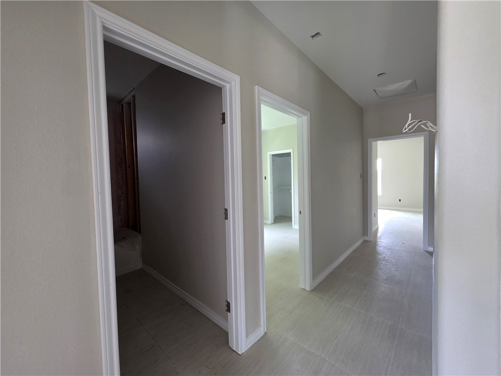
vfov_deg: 89.9
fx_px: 188
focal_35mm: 13
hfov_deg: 106.2
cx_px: 250
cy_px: 188
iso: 200
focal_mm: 2.2
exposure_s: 1/60
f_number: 1.9
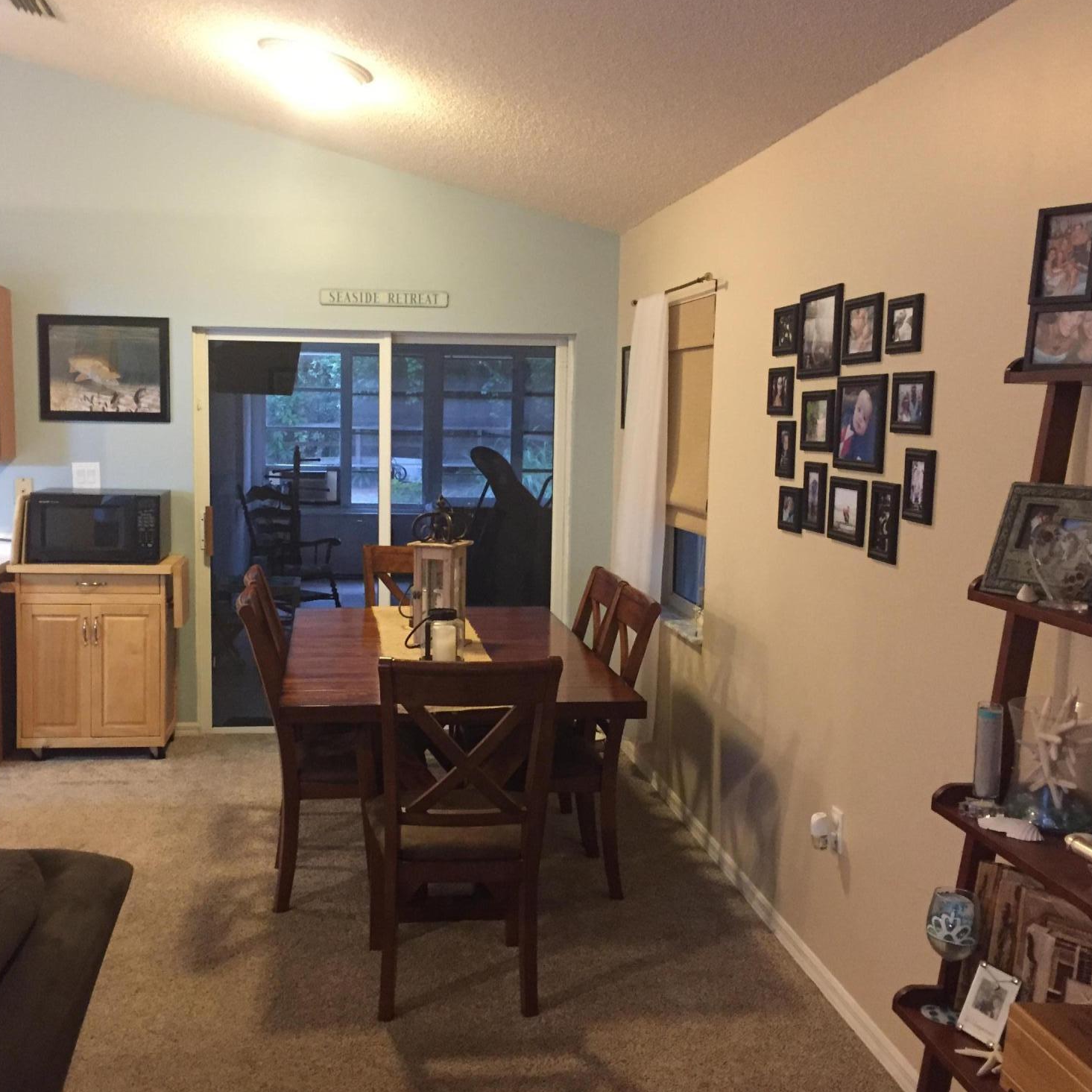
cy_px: 538
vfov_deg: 47.2
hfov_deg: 47.1
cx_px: 465
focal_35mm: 35
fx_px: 1249
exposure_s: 1/15
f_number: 2.2
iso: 320
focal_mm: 4.15
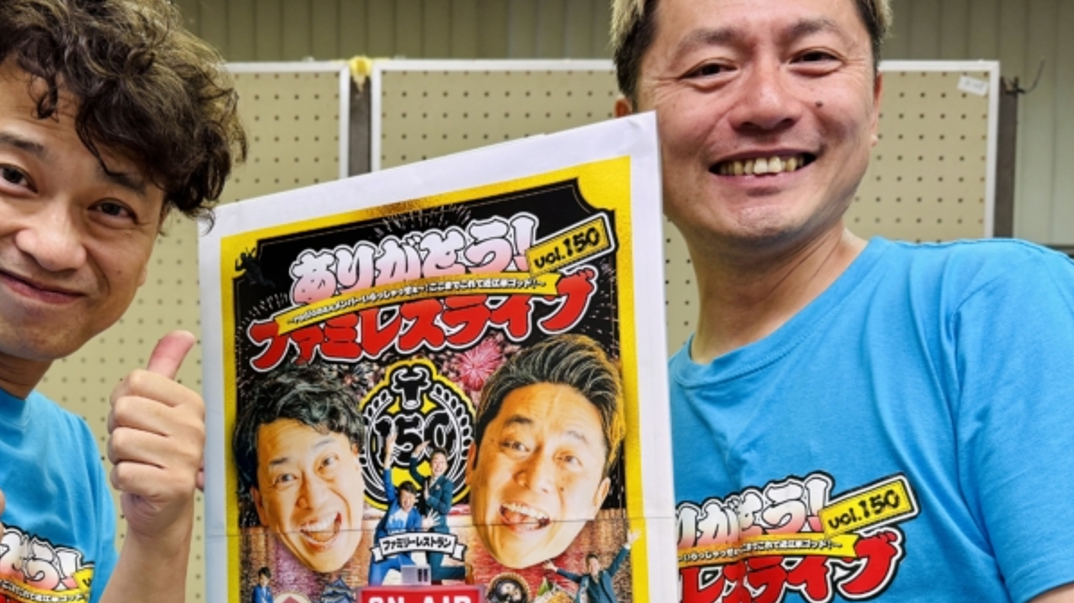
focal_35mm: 35
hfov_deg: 56.0
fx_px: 996
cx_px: 404
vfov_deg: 33.5
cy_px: 382
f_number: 1.78
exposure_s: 1/120
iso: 160
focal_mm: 6.76
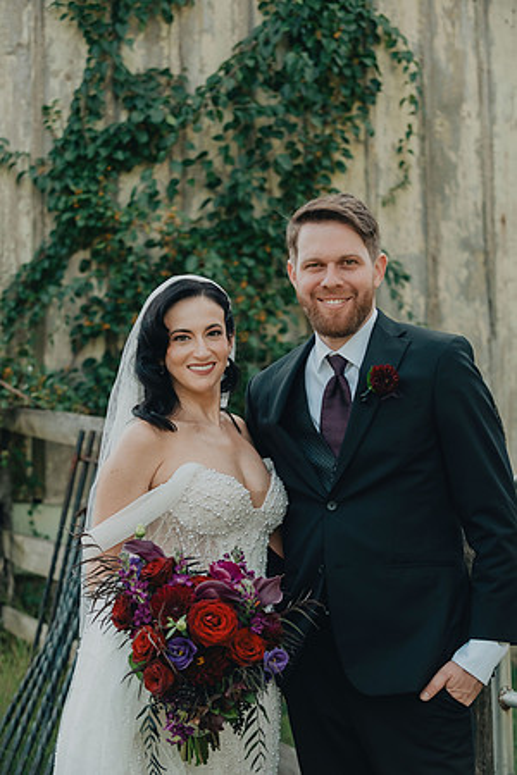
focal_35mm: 75
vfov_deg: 27.0
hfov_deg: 18.2
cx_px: 258
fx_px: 1615
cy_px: 388
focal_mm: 75
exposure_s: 1/1250
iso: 800
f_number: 4
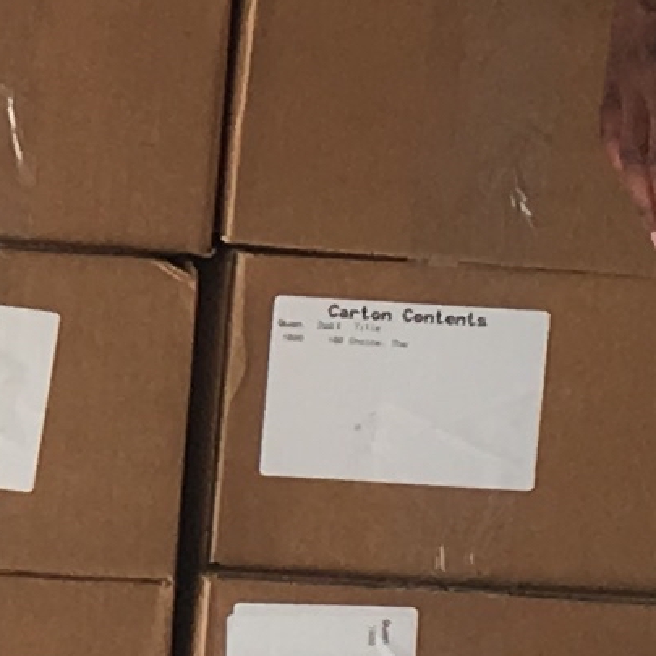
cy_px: -123
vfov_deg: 6.8
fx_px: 5467
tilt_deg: -4.9
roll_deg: -1.2
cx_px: -873
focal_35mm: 255
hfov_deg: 6.6
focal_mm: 4.15
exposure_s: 1/125
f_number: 2.2
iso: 25
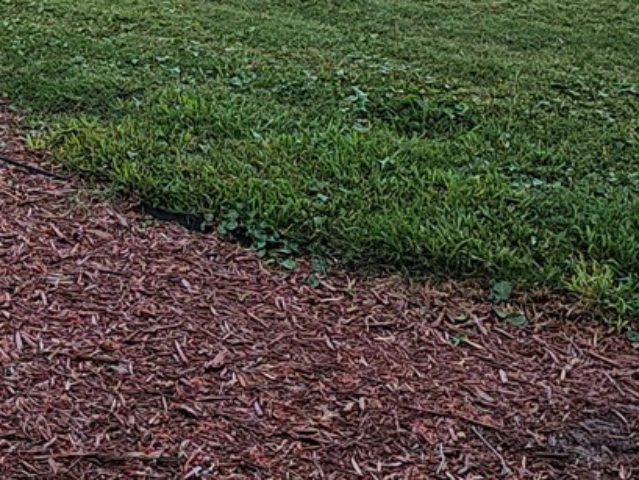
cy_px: -217
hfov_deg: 20.4
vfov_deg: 15.3
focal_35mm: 90
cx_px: -130
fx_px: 1662
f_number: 1.7
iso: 10
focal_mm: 6.3
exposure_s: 1/211
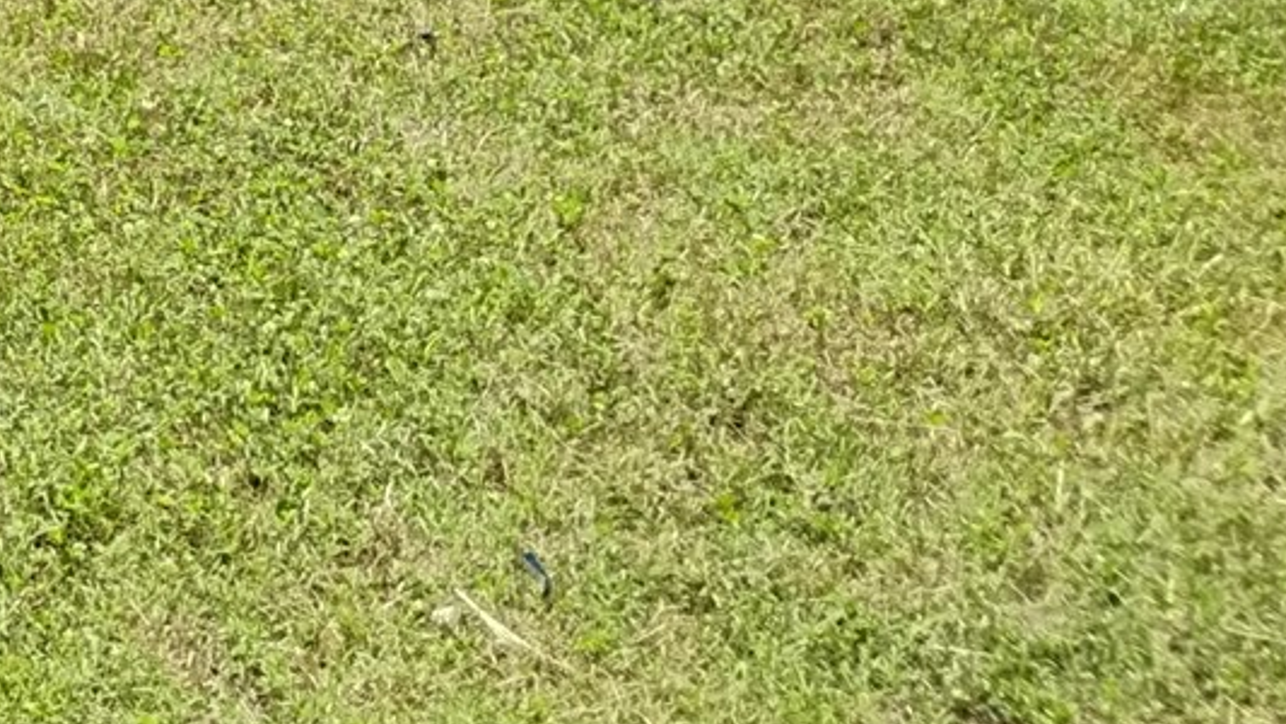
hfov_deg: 15.3
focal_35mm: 117
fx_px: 3990
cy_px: -1057
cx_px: -1159
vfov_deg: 9.2
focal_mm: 4.26
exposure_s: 1/649
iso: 100
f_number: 1.8
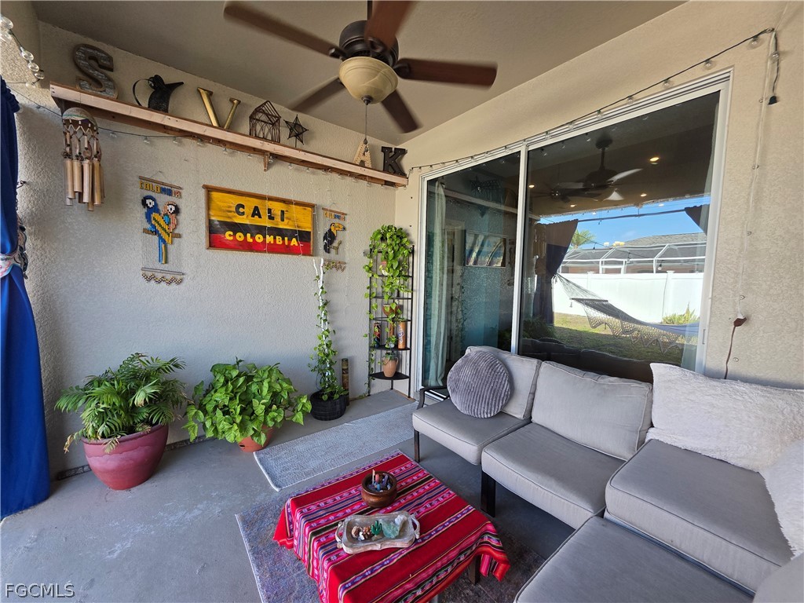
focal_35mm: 13
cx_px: 402
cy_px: 302
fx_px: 302
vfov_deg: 89.9
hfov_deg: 106.2
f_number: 1.9
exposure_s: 1/359
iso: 64
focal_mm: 2.2
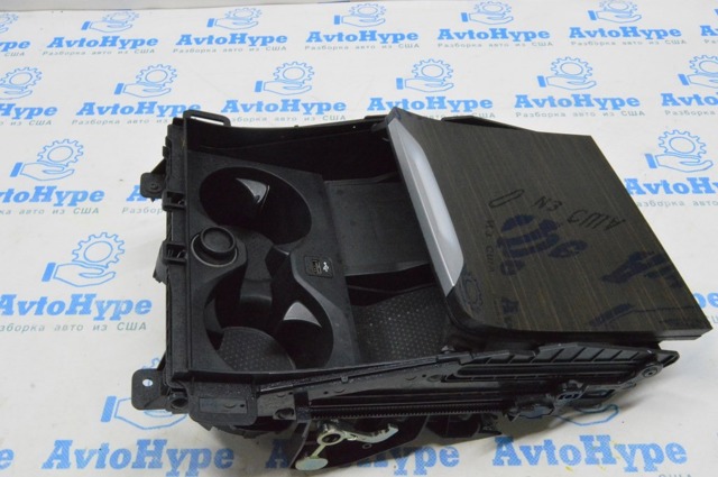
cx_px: 359
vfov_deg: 38.3
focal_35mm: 34
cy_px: 238
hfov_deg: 55.2
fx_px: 687
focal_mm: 23
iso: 6400
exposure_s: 1/20
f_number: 20
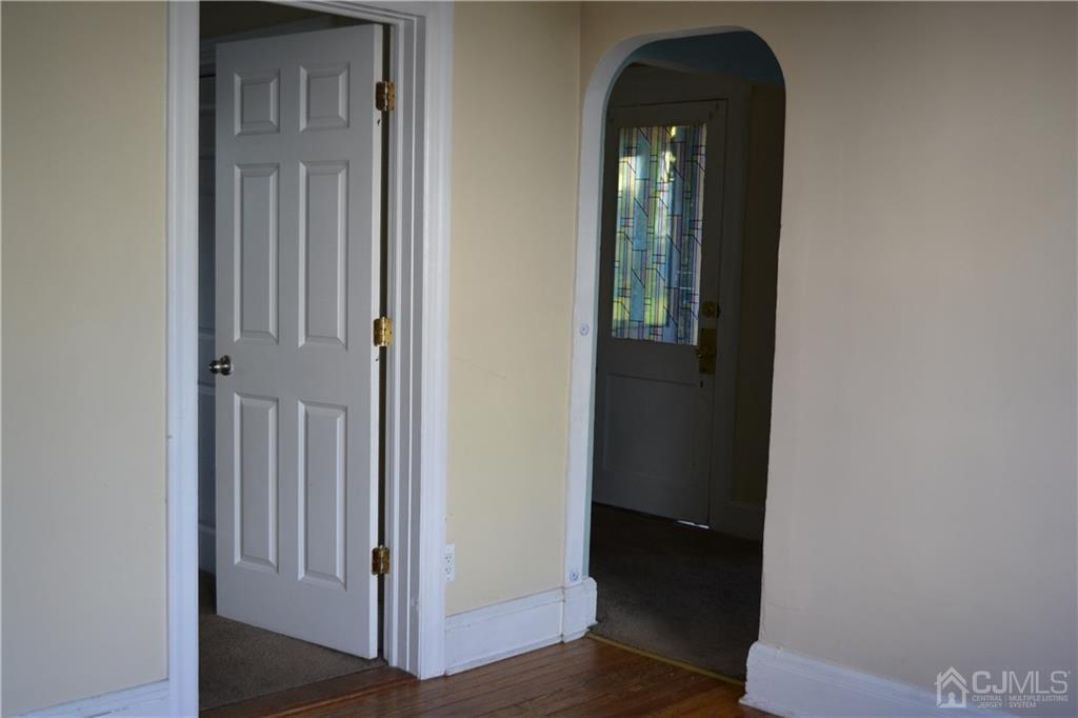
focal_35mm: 39
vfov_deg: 34.2
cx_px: 539
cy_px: 359
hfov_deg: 49.6
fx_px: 1167
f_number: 4.2
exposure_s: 1/80
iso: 400
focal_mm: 26
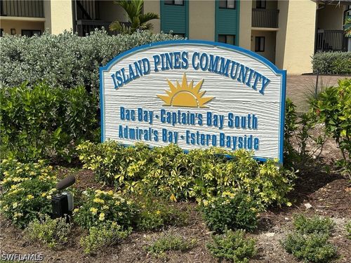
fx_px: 487
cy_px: 132
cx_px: 176
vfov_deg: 30.3
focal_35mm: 48
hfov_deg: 39.7
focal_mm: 6.86
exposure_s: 1/9804
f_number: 1.78
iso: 64
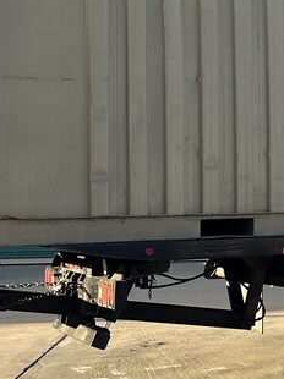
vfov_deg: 21.1
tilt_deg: +1.2
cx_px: 422
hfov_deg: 14.8
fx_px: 1019
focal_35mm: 93
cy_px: 143
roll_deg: -1.0
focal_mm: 6.86
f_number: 1.78
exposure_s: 1/1157
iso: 80
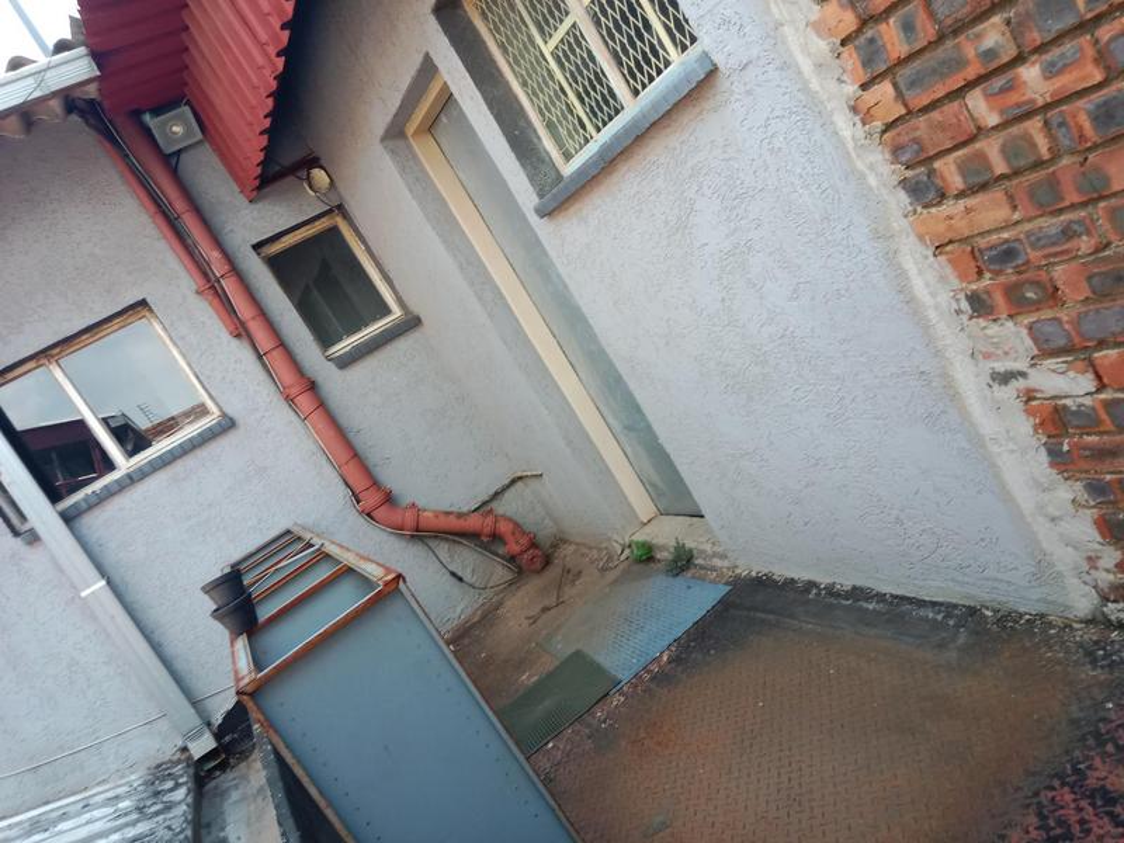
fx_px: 812
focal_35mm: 25
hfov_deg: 69.4
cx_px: 562
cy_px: 422
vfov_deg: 54.9
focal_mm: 3.4
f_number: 2.2
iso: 117
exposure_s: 1/100
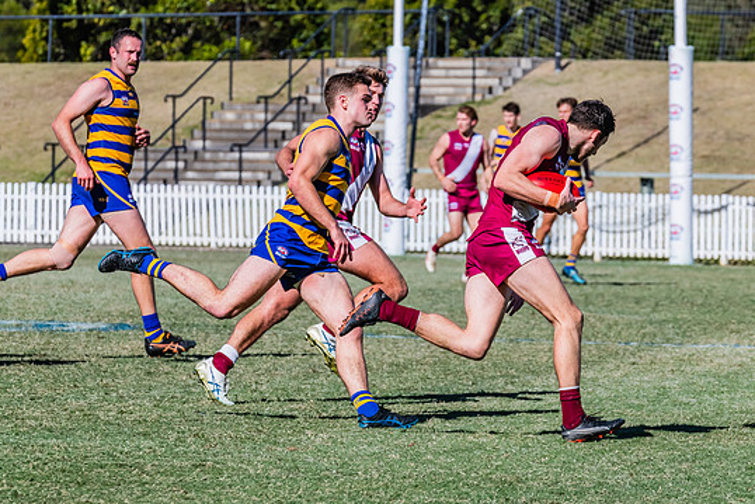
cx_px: 429
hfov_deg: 5.8
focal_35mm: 353
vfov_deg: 3.9
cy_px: 275
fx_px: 7405
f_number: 11
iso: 800
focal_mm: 290
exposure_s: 1/1600
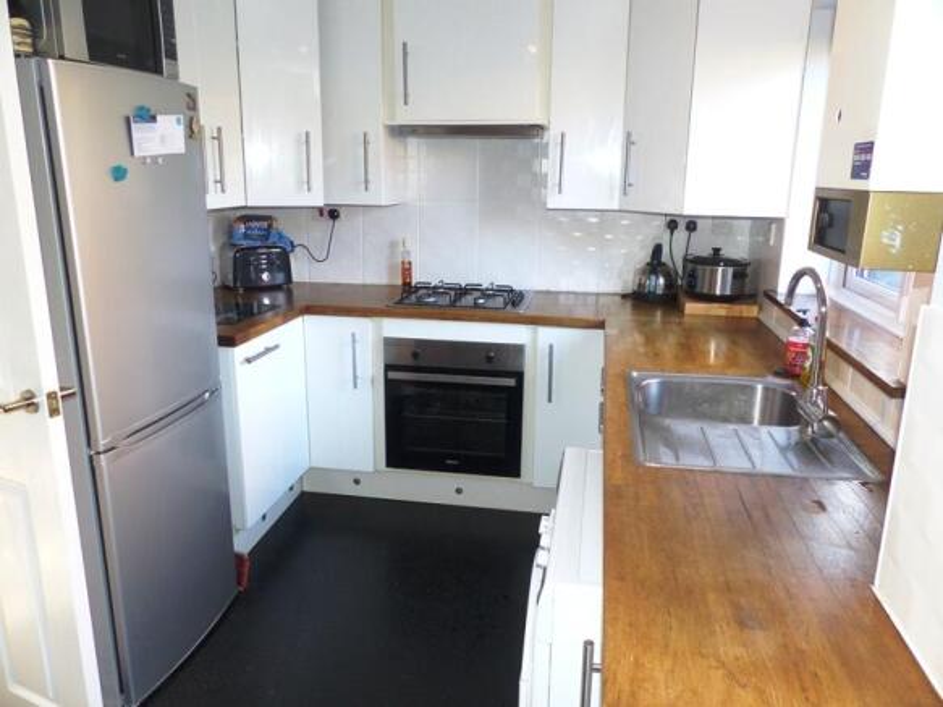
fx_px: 681
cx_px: 472
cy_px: 354
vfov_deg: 54.9
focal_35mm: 25
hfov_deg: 69.4
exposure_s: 1/60
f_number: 2.8
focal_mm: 4.5
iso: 320
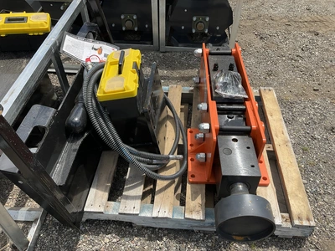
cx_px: 168
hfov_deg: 61.7
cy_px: 126
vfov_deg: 48.2
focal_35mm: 29
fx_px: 281
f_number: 1.8
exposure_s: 1/1786
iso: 25
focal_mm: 3
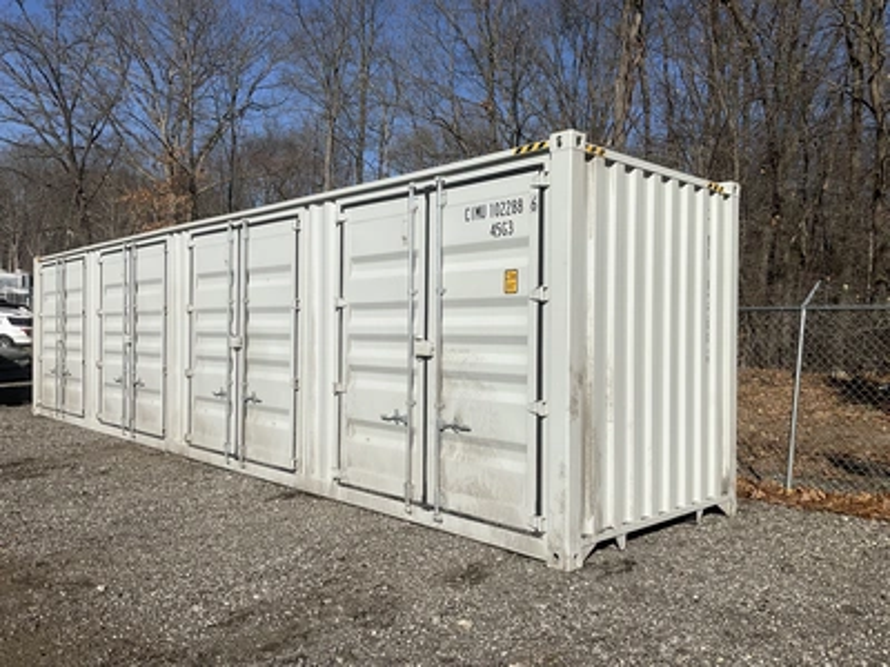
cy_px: 334
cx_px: 445
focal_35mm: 29
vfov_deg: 48.2
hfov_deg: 61.7
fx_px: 746
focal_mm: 3
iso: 25
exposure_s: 1/4785
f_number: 1.8
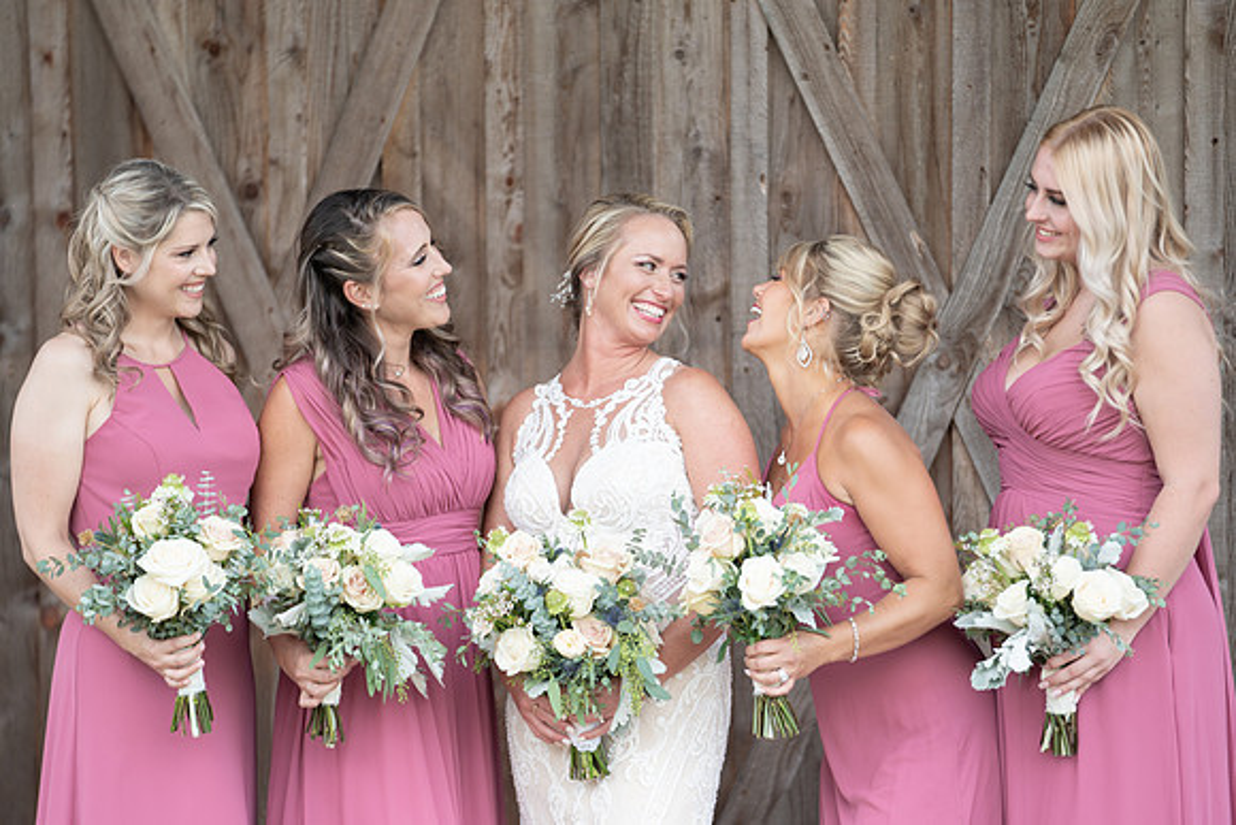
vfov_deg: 6.6
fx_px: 7103
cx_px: 610
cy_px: 437
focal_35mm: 207
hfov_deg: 9.9
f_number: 2.8
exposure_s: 1/250
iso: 125
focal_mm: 189
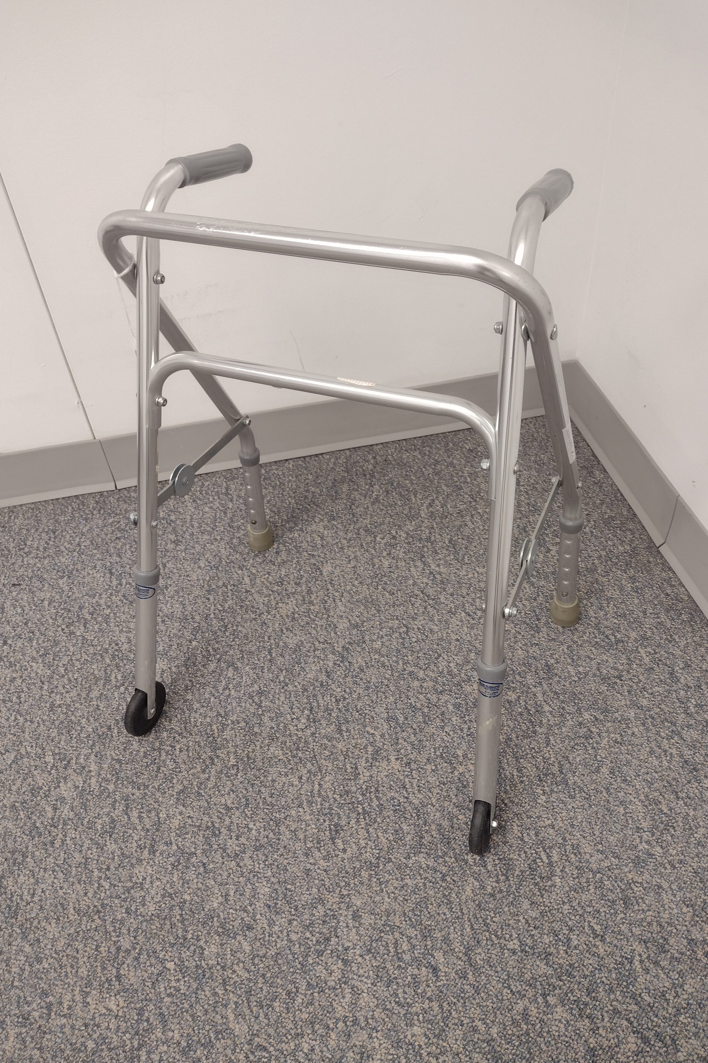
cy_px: 538
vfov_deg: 63.7
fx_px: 855
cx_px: 352
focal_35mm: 29
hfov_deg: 45.0
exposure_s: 1/60
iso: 200
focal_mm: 4.71
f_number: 1.7
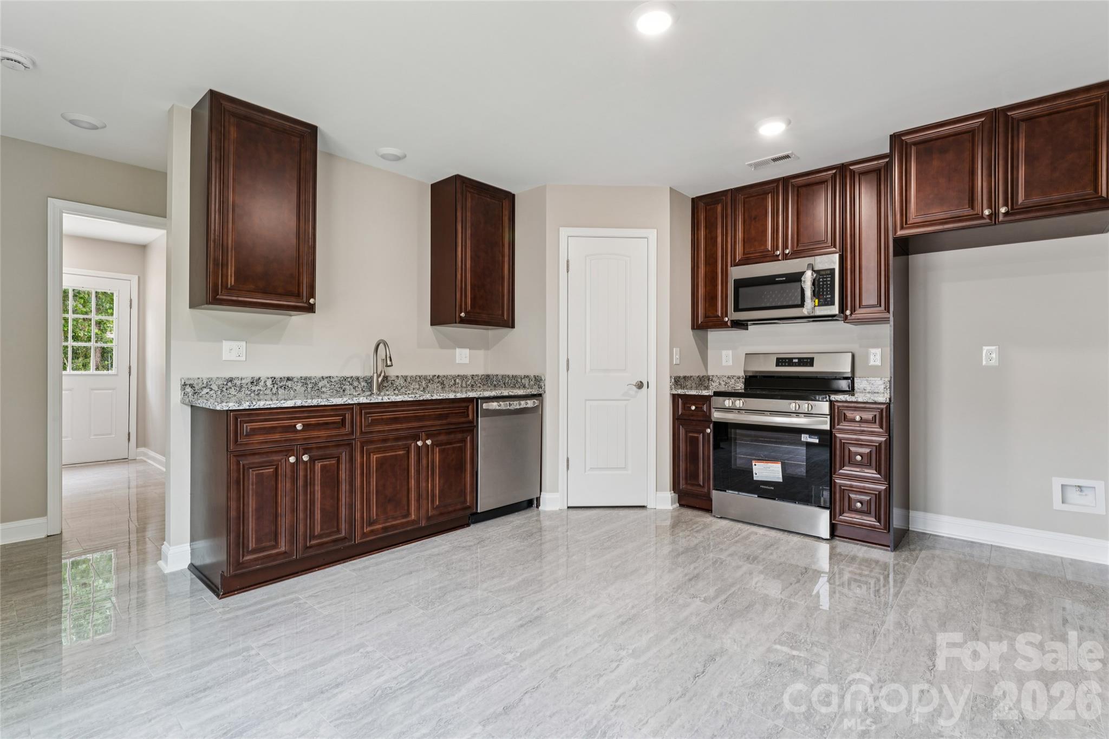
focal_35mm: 17
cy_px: 370
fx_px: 511
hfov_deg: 94.6
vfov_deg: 71.7
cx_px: 554
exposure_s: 1.3
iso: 100
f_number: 13
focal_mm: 16.6
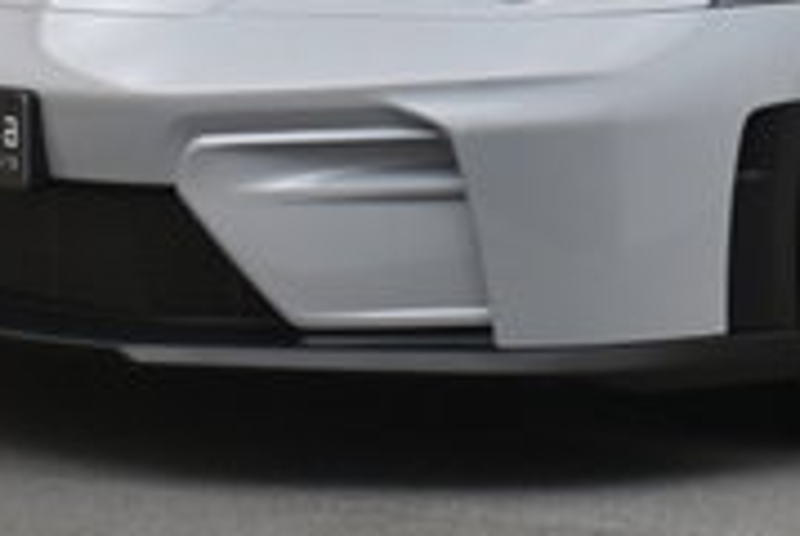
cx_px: 1236
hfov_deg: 11.5
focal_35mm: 170
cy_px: -290
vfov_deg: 7.9
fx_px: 3789
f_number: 4.5
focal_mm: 26.5
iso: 450
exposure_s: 1/40
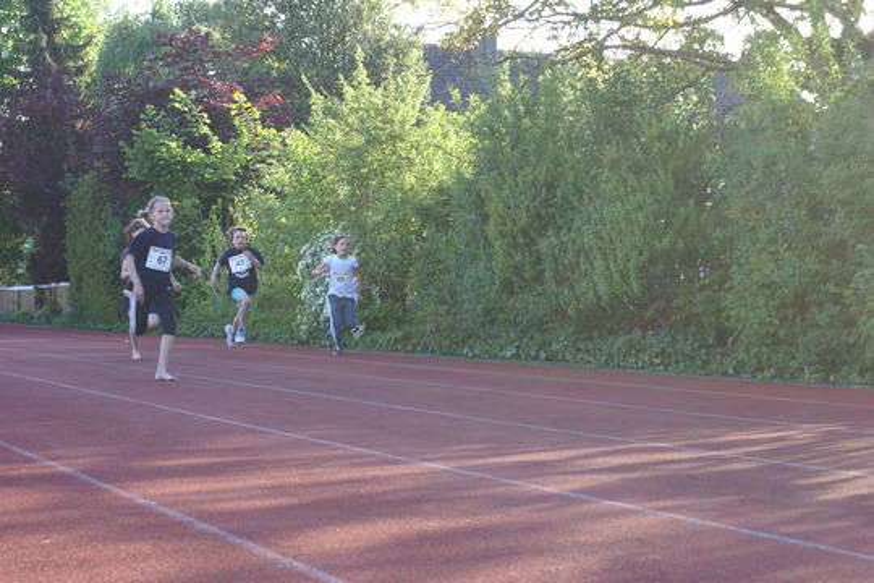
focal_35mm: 68
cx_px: 437
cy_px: 292
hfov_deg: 29.9
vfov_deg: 20.2
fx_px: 1639
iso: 320
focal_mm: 45
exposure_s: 1/160
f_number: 5.6
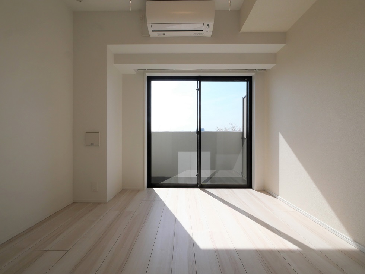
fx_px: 148
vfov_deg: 85.7
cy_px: 137
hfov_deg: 102.1
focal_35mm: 14
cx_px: 182
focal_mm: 7
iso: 800
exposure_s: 1/400
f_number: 14
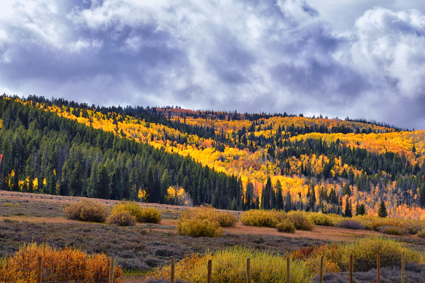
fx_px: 1062
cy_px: 142
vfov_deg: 15.2
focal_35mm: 90
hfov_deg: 22.6
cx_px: 212
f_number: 11
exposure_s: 1/500
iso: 220
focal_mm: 60
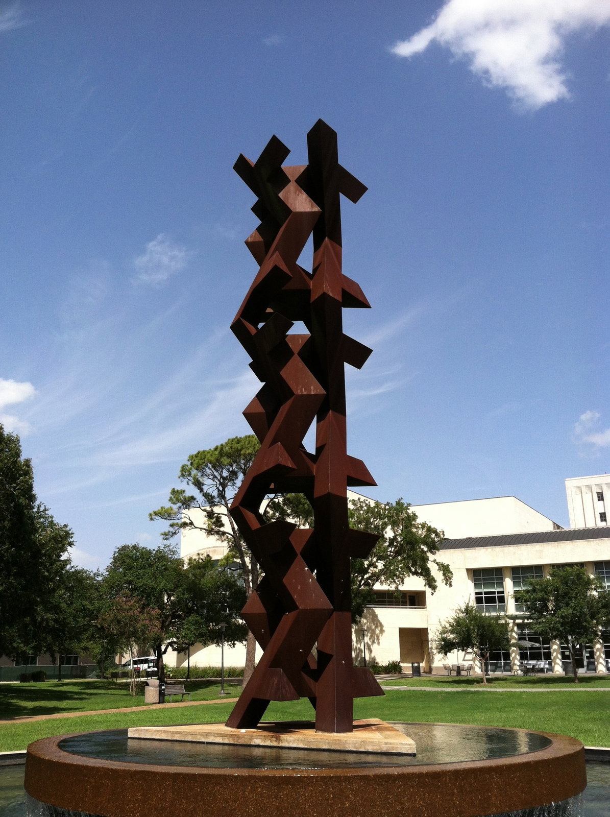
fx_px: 825
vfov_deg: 52.7
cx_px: 305
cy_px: 408
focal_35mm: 35
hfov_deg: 40.6
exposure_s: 1/1304
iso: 80
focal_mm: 3.85
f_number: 2.8
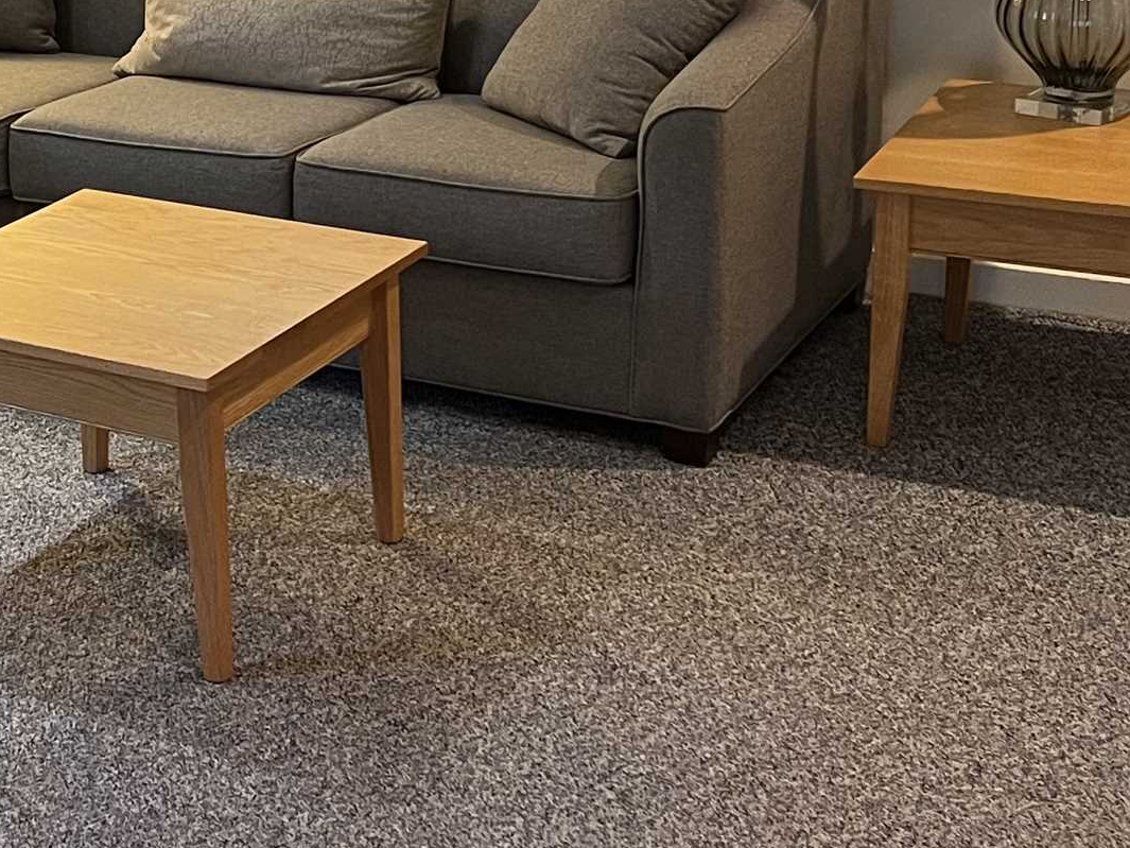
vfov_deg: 19.4
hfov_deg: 24.8
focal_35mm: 75
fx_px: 2449
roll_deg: +3.7
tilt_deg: -16.5
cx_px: -5
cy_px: 155
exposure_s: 1/60
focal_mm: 5.7
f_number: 1.5
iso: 250
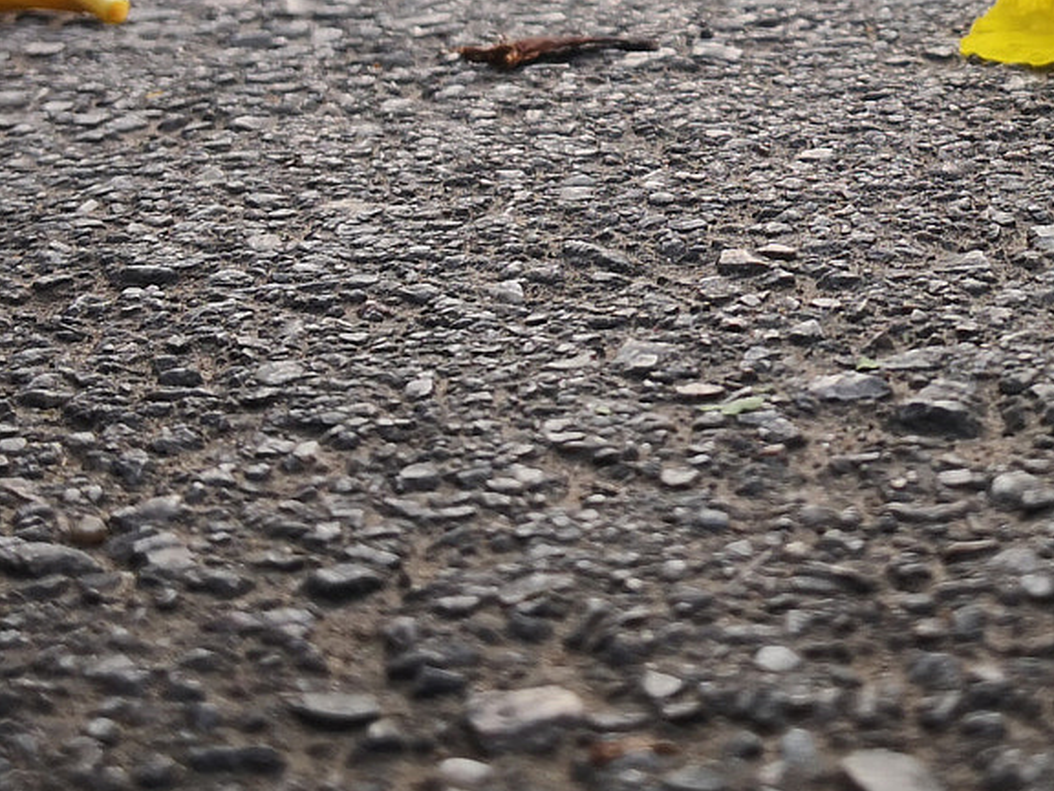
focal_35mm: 75
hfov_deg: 25.4
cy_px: -82
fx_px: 2284
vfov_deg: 18.9
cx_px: 902
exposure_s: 1/321
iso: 50
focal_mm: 3.95
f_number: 1.6
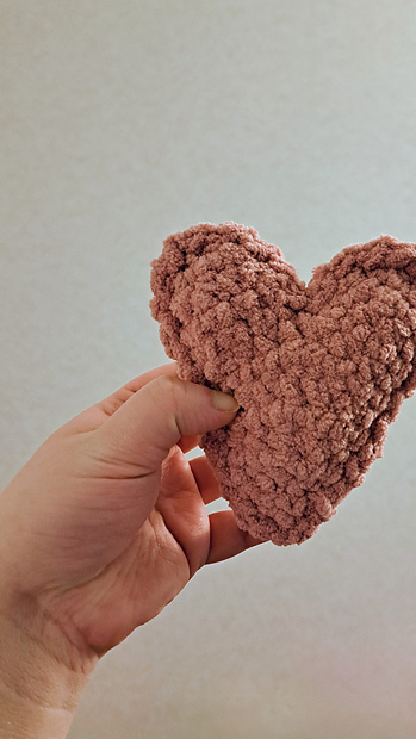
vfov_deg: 69.8
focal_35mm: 27
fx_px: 529
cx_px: 285
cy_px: 380
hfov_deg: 42.2
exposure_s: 1/24
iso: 640
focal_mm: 5.23
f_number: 1.8
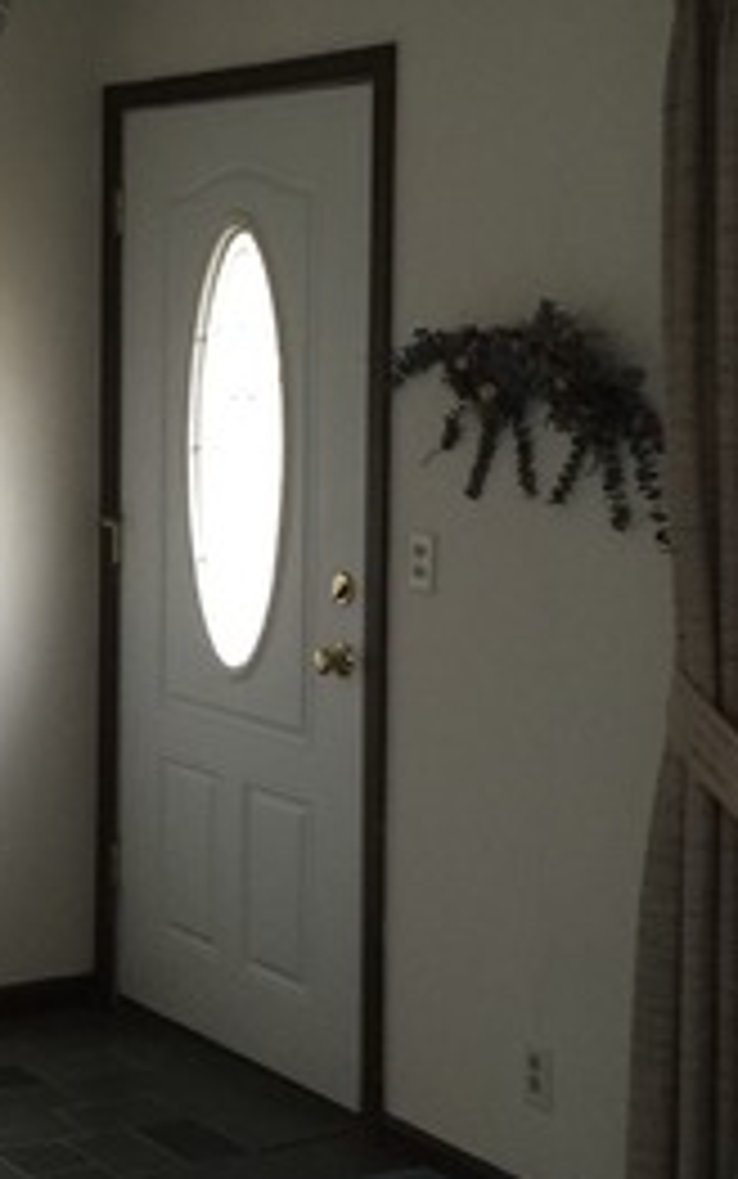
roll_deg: -0.2
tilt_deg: -6.9
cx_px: -99
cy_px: 490
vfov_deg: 27.4
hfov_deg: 16.8
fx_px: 2411
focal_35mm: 75
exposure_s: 1/15
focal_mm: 4.15
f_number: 2.2
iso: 125
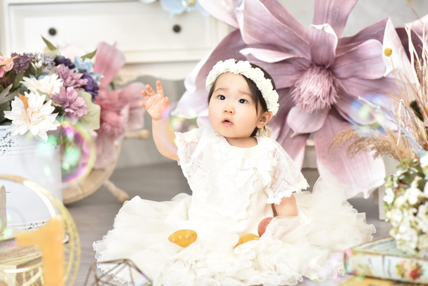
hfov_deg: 23.9
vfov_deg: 16.1
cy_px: 143
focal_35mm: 85
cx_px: 214
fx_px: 1011
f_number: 3.2
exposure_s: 1/160
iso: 1000
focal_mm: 85
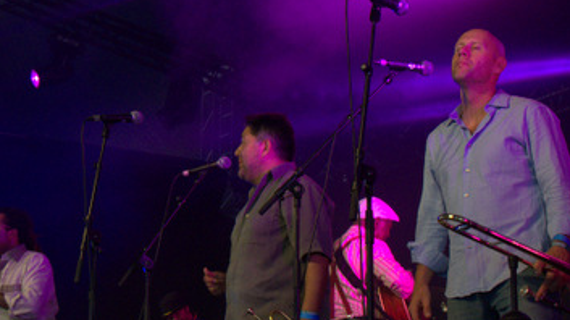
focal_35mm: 80
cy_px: 223
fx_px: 1209
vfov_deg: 15.0
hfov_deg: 26.5
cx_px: 270
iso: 3200
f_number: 6.3
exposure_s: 1/200
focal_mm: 25
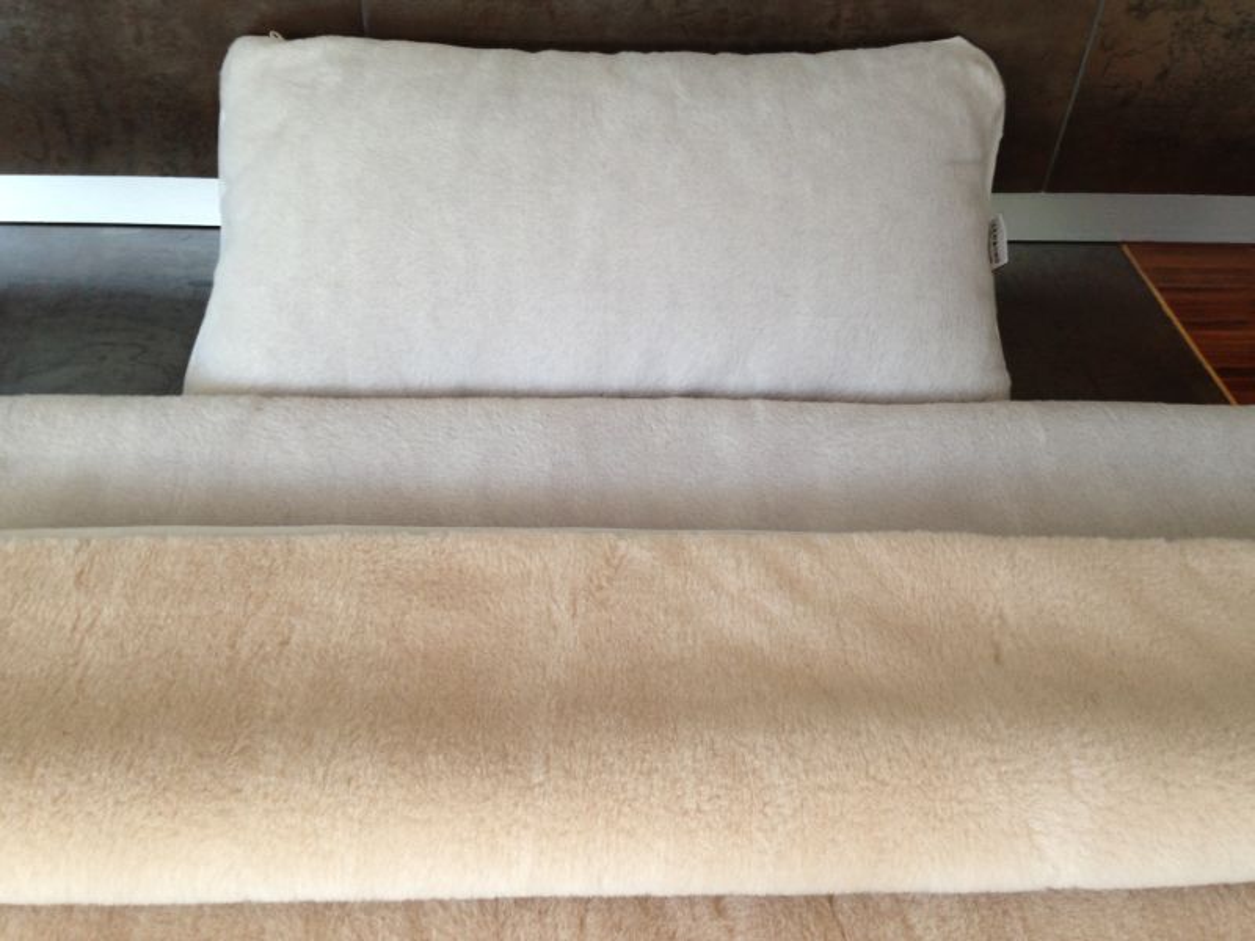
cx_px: 628
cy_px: 470
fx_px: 1196
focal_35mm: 33
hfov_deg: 55.4
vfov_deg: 42.9
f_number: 2.4
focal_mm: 4.13
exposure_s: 1/20
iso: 50
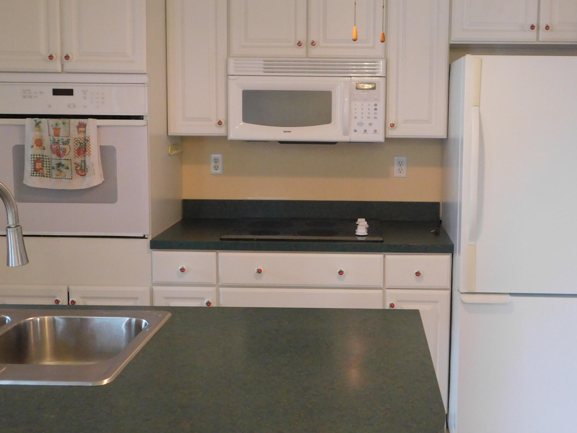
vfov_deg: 33.5
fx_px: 717
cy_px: 179
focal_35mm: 43
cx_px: 346
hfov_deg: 43.6
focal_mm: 5.3
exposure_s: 1/30
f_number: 3.2
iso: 320
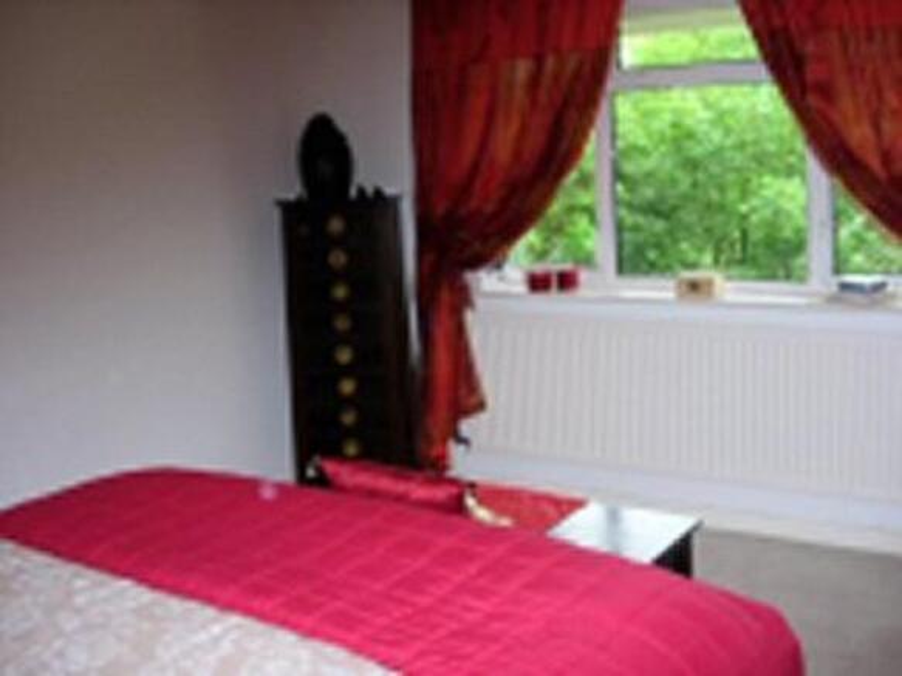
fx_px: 990
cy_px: 338
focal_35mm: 38
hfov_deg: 49.0
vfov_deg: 37.7
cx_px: 451
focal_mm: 7.8
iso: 79
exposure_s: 1/64
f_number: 2.8
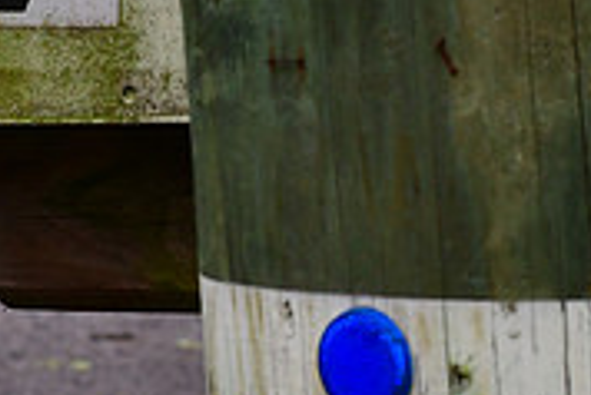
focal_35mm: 488
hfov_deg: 4.2
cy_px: -2
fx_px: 8018
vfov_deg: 2.8
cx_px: 315
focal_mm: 100
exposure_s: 1/100
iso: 1100
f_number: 16
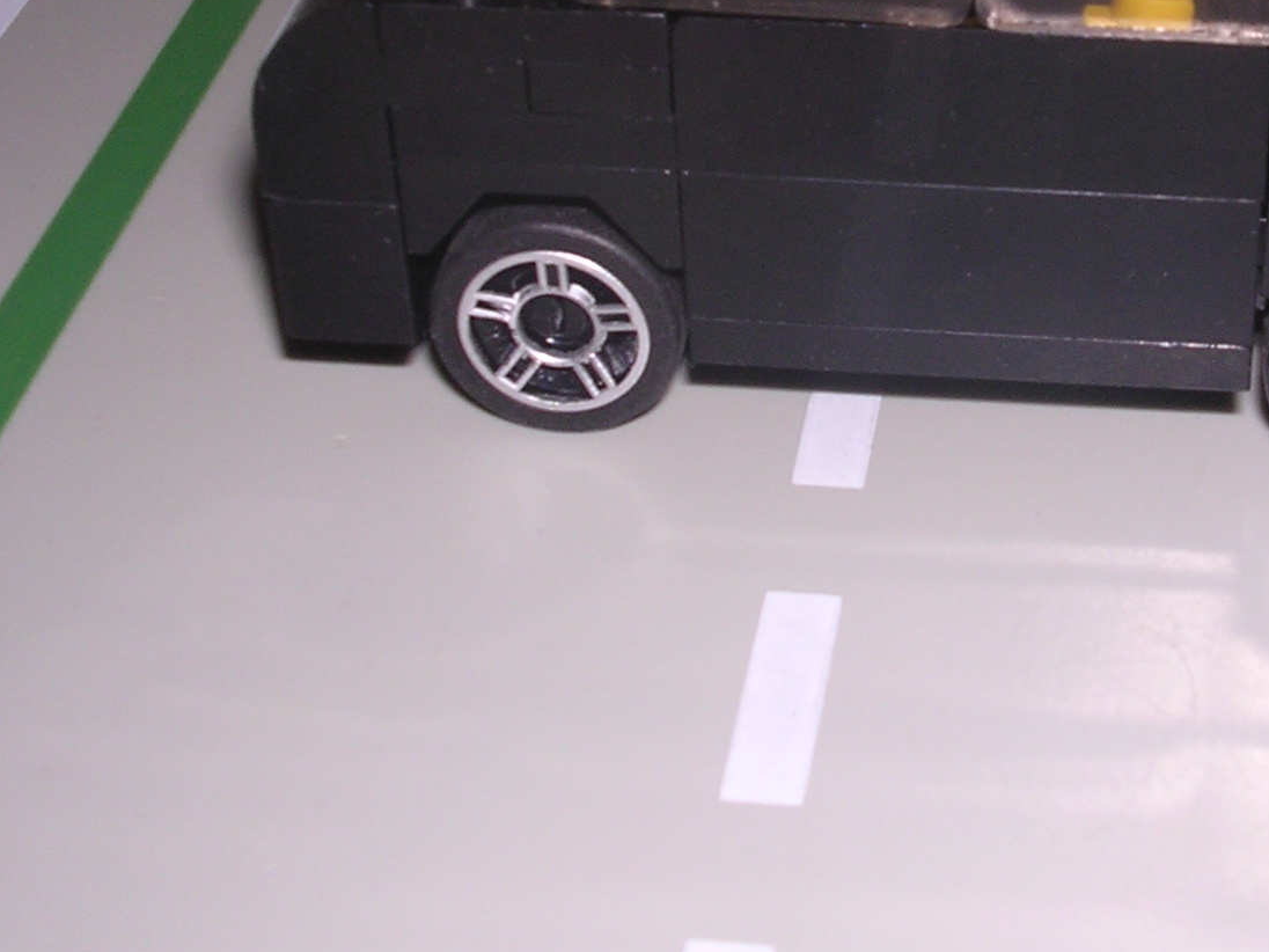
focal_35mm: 71
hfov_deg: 27.0
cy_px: 160
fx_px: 2603
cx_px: 962
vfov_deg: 20.4
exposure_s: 1/60.1
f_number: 5.6
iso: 100
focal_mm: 5.8
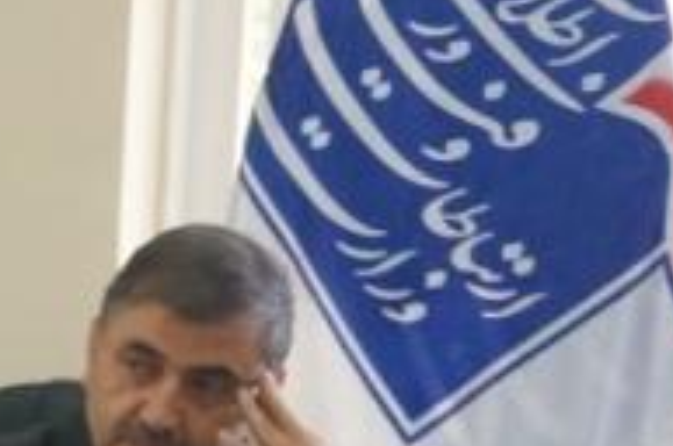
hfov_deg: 10.2
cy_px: 753
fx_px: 3266
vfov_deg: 7.6
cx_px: -952
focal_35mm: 175
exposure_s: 1/125
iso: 3200
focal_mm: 22
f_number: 4
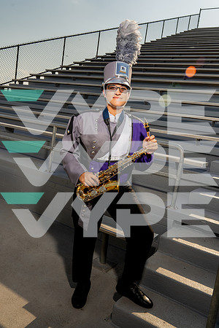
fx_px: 274
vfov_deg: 61.9
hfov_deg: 43.6
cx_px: 110
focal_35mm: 30
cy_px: 164
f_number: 8
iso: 100
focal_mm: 30
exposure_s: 1/250
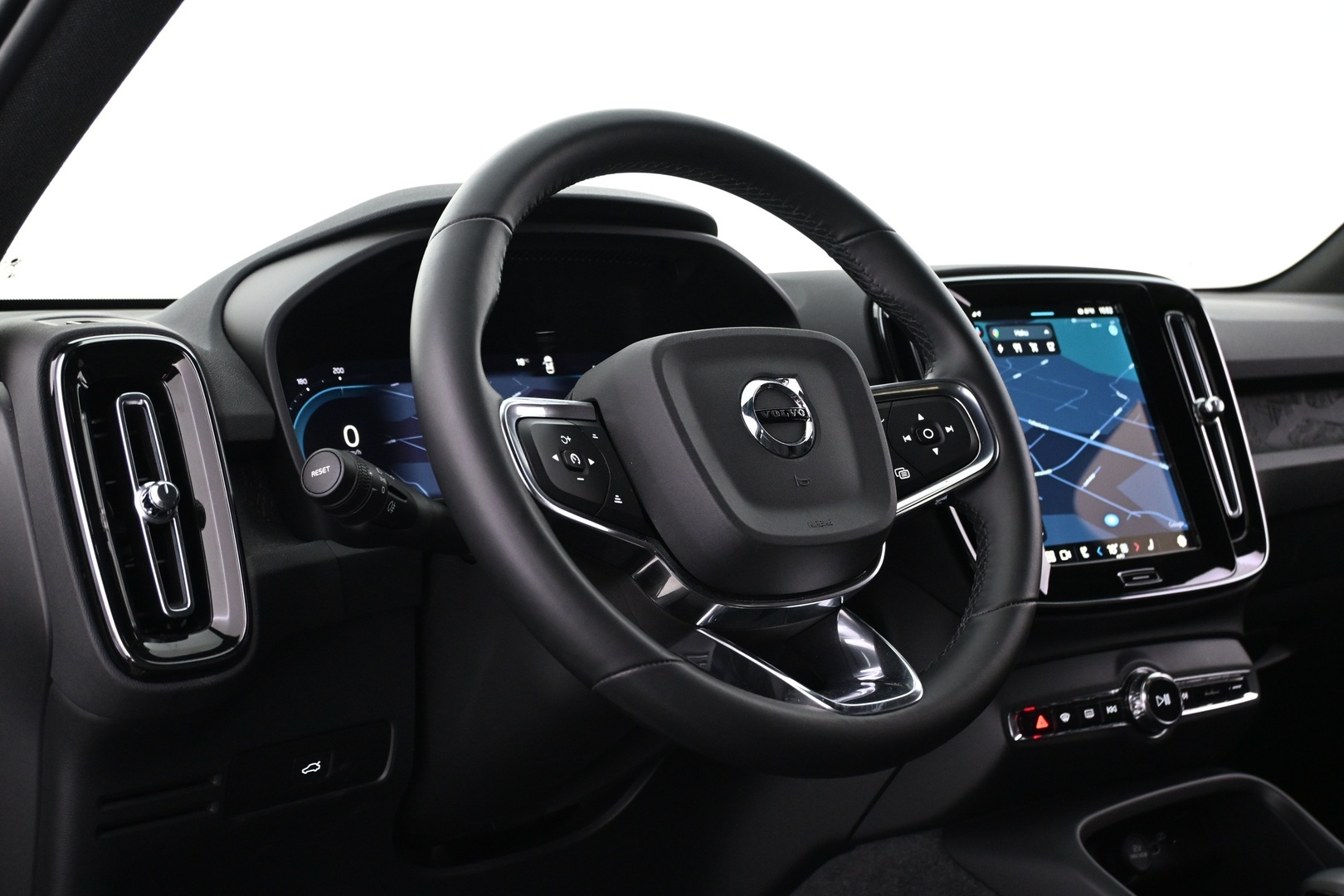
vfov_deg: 29.9
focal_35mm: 45
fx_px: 1680
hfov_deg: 43.6
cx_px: 672
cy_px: 448
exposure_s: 1/13
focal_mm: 30
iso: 1600
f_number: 4.8
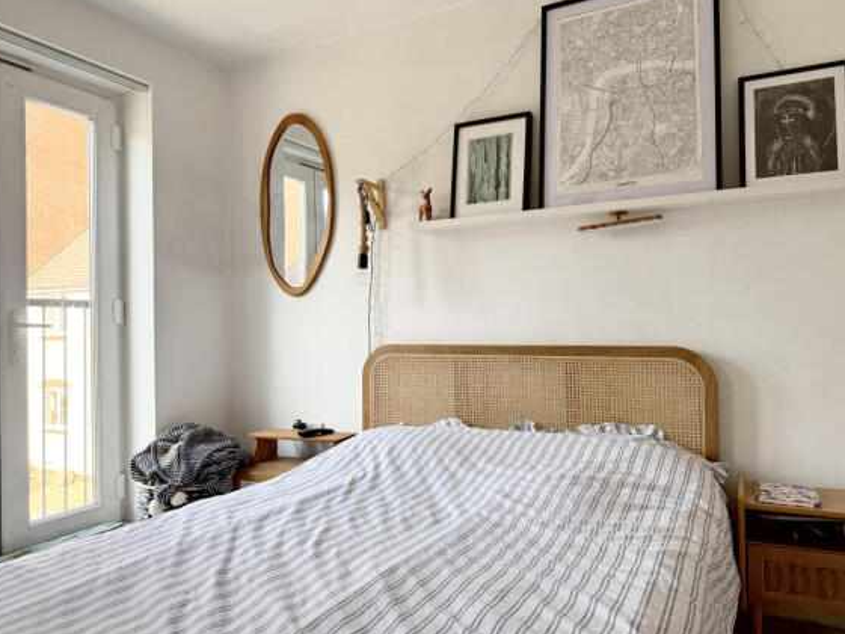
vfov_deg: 54.9
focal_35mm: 25
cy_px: 318
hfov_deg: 69.4
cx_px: 417
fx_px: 610
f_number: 1.78
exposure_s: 1/235
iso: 125
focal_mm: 6.76
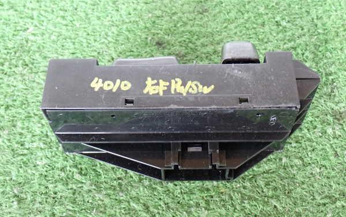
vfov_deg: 25.8
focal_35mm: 50
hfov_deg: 40.3
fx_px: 472
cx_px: 173
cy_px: 102
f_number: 3.1
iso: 800
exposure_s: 1/40
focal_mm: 8.4
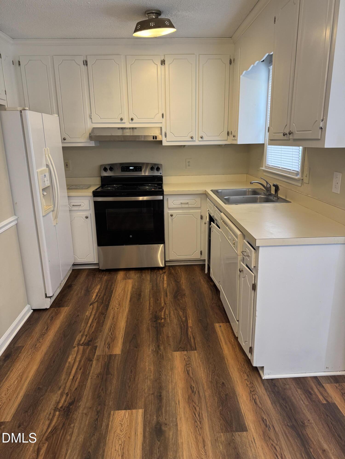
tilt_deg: -15.1
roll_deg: +1.7
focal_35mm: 24
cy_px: 230
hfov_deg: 56.8
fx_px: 319
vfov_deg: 71.6
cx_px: 172
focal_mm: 6.76
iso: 160
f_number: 1.78
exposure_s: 1/60
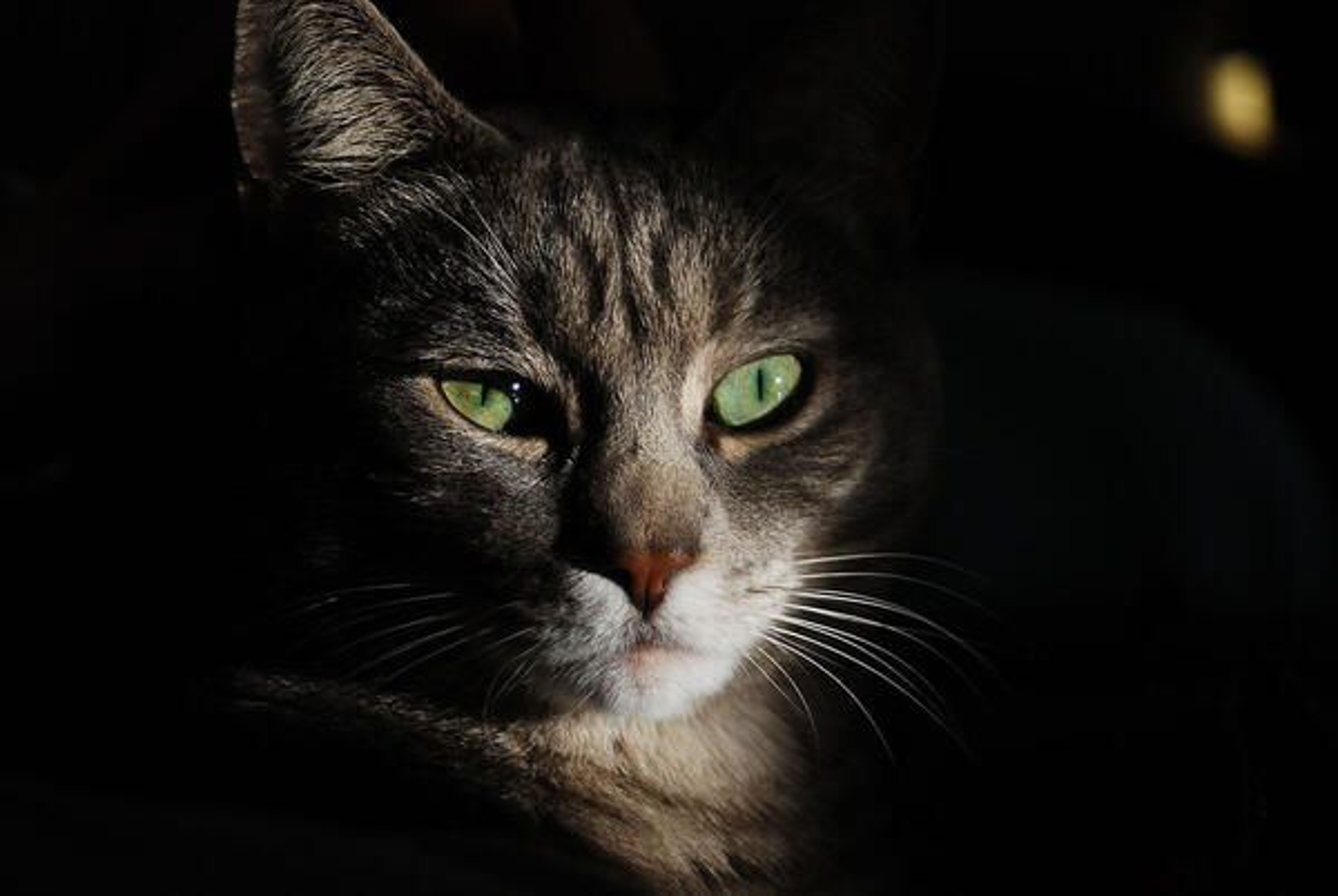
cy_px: 448
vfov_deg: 11.5
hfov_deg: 17.0
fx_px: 4467
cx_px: 669
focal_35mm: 120
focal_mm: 80
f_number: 5.6
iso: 100
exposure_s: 1/250
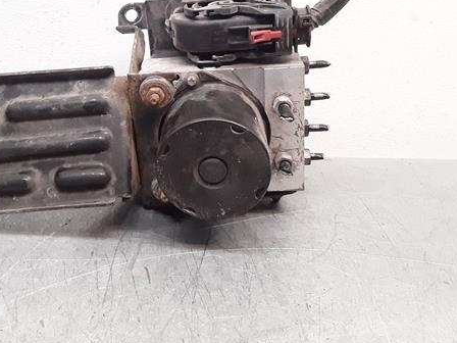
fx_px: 528
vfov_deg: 35.5
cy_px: 108
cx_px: 151
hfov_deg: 46.0
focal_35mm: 40
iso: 100
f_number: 1.9
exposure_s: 1/100
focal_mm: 2.91
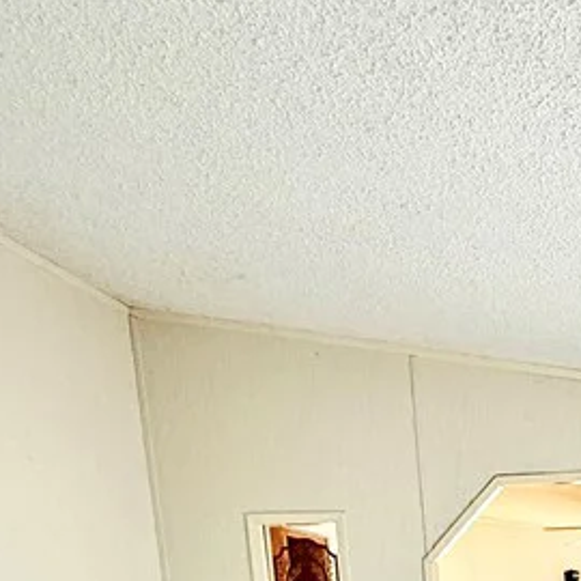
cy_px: 798
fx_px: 892
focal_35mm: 47
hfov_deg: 31.7
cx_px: 646
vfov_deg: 28.1
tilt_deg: -9.3
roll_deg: +1.4
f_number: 2.2
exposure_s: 1/99
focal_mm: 2.22
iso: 100
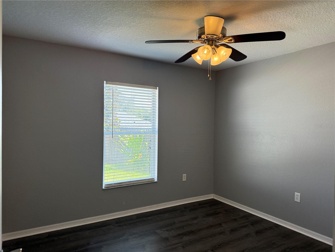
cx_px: 168
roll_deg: -0.7
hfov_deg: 71.6
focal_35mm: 24
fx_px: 232
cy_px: 126
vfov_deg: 56.8
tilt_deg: -0.7
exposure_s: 1/228
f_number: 1.78
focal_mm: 6.76
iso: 160
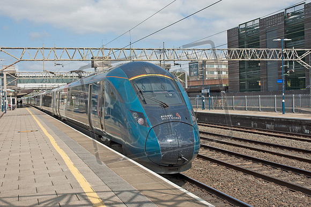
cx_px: 156
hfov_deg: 45.0
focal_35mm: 44
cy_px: 104
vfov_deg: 30.9
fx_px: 376
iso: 200
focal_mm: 29
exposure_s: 1/250
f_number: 8
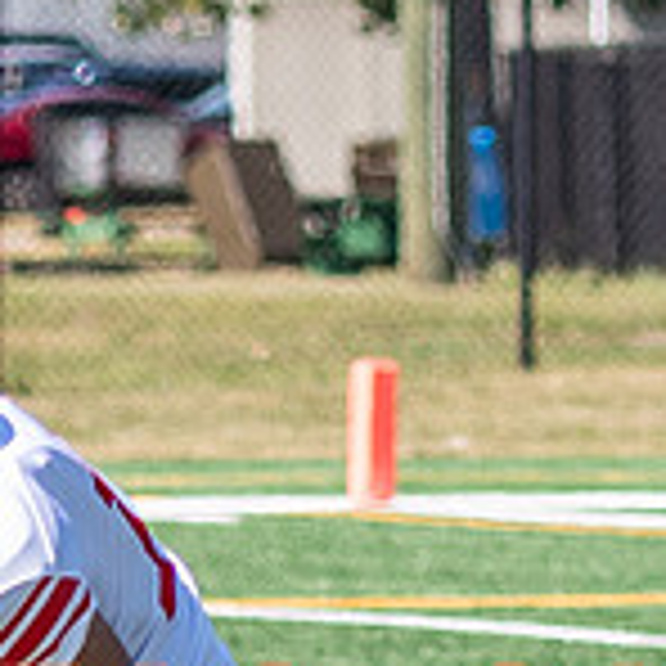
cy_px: 528
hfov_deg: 1.8
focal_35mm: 970
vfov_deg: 1.8
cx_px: -135
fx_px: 21114
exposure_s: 1/2000
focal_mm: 90
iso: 160
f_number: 2.8
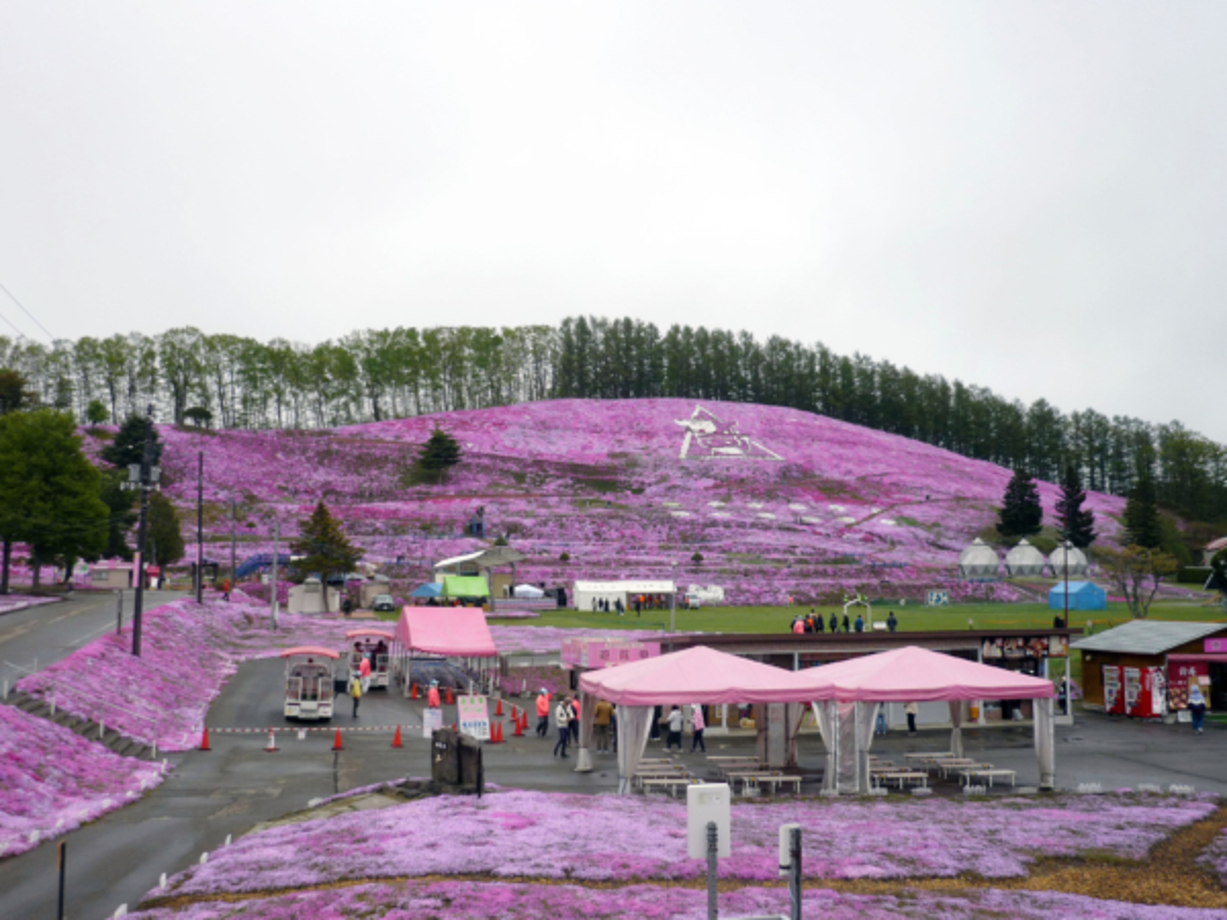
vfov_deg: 39.7
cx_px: 614
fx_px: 1276
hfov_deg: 51.4
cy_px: 460
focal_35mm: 36
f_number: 2.9
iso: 100
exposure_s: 1/640
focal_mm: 6
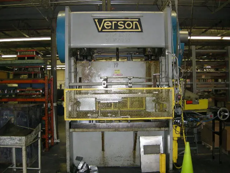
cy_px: 86
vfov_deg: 39.7
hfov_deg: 51.4
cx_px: 115
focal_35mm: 36
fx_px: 239
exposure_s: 1/60
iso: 216
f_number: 2.7
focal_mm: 7.5
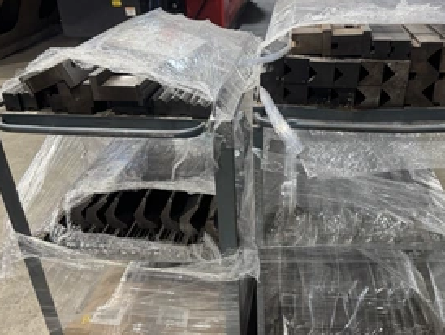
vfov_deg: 40.6
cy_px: 202
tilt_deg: -32.4
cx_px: 276
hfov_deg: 52.1
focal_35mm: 35
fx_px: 450
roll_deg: +0.0
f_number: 1.78
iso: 250
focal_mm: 6.76
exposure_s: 1/60
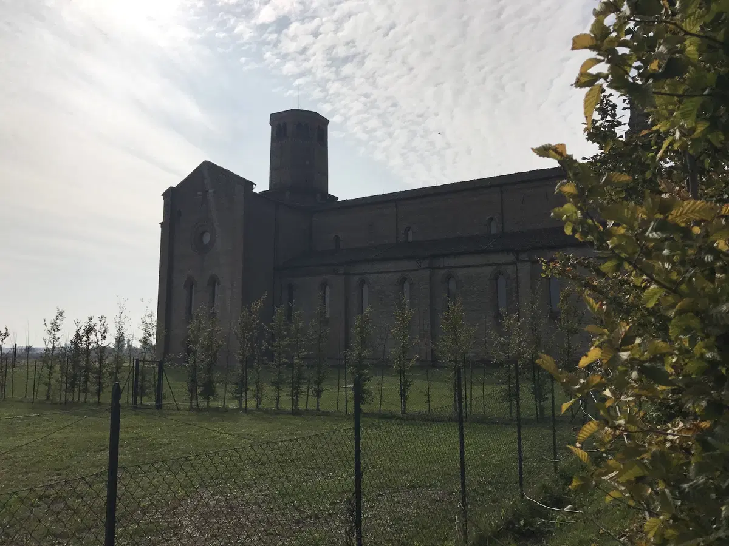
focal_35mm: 28
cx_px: 364
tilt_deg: +8.1
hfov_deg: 63.4
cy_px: 273
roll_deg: -0.4
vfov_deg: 49.7
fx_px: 590
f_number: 1.8
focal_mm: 3.99
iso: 25
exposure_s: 1/12048
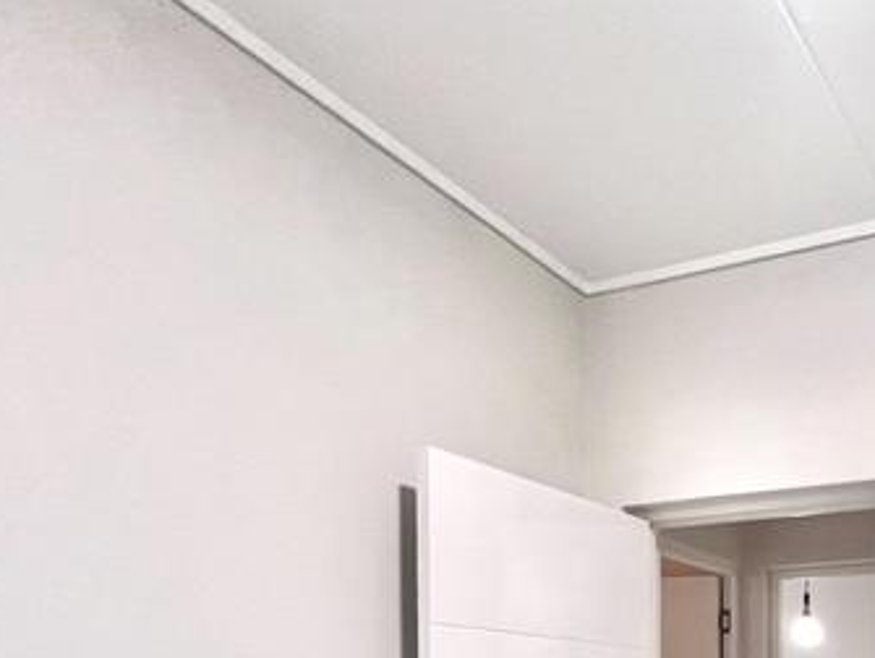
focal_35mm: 31
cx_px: 820
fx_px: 784
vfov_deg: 37.6
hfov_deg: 50.3
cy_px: 734
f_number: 1.8
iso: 400
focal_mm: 1.57
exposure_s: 1/50
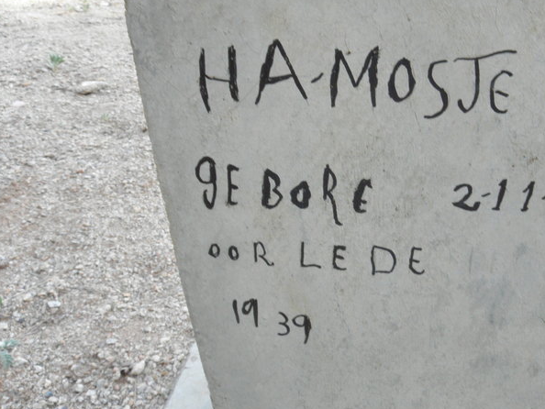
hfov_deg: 51.6
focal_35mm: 35
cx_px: 362
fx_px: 551
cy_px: 168
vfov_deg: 40.6
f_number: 6.3
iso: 200
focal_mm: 4.6
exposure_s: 1/50
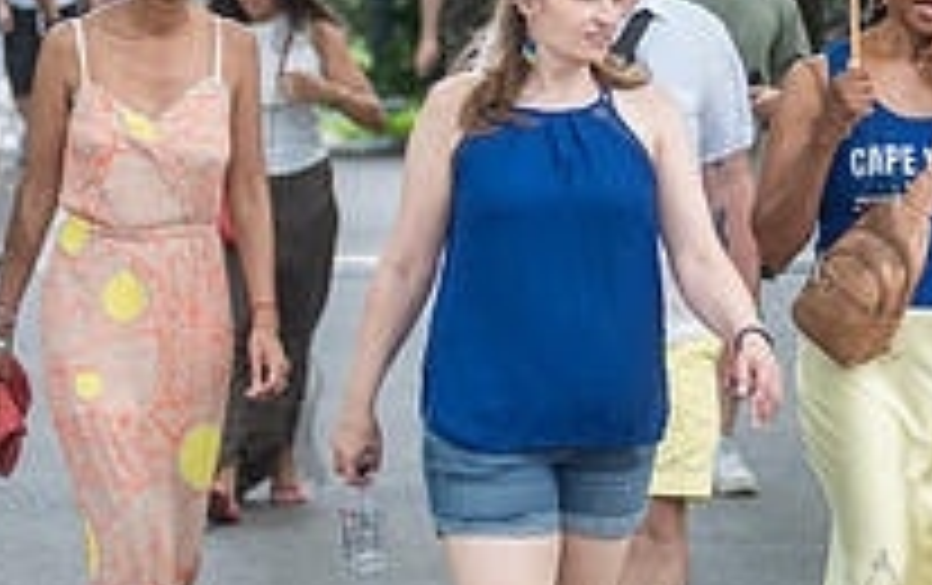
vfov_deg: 5.8
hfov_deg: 9.1
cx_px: 878
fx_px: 5799
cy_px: 191
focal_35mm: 228
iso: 250
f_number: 2.8
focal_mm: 80
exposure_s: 1/160
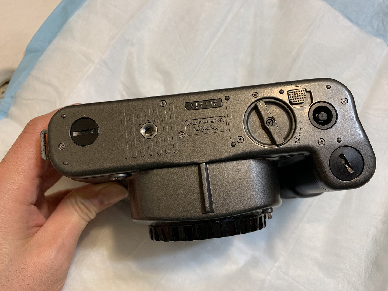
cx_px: 194
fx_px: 291
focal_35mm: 26
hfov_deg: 67.3
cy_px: 146
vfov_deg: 53.1
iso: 50
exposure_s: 1/60
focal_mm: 4.25
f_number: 1.8
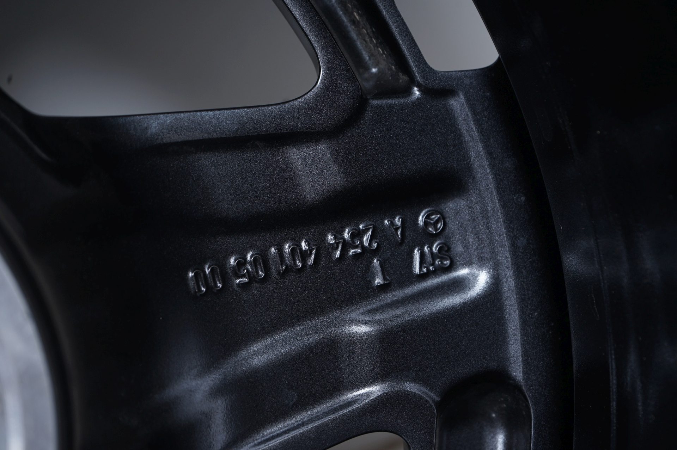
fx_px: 1203
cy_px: 225
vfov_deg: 21.2
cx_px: 338
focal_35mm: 64
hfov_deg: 31.4
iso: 250
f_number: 7.1
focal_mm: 64
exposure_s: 1/125
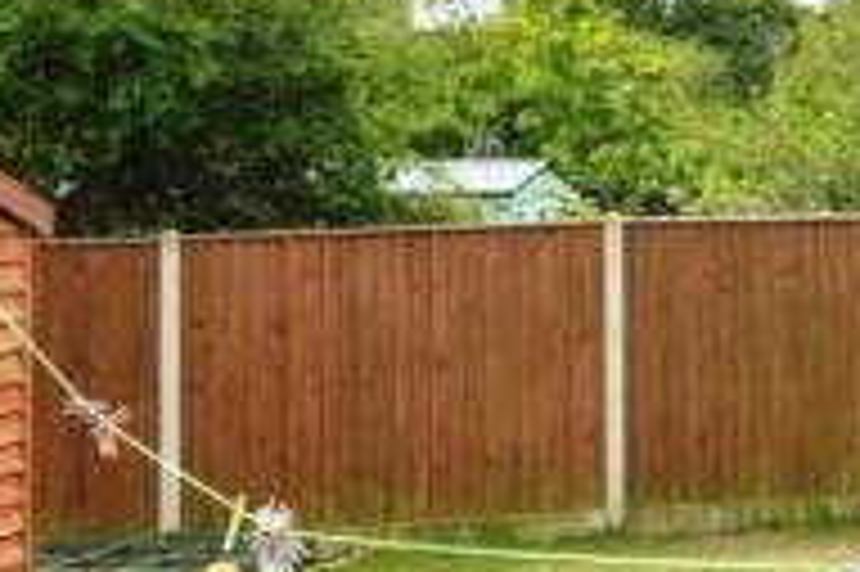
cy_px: 50
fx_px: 2458
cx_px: 919
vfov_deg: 13.1
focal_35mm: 103
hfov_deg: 19.1
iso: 400
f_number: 9
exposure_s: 1/250
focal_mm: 20
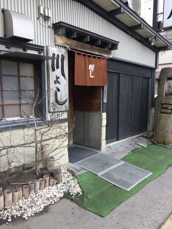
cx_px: 86
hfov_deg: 48.2
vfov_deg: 61.7
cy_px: 114
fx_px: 192
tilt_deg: -7.3
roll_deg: +0.9
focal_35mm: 29
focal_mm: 4.15
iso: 32
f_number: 2.2
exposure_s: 1/354
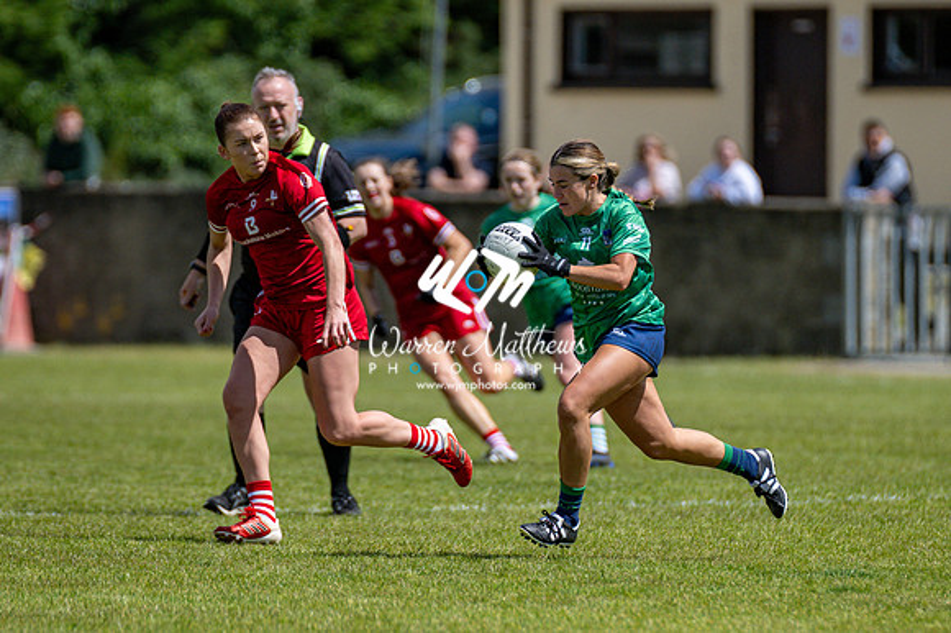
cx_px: 549
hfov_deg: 3.5
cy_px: 320
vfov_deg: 2.3
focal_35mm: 597
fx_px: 15761
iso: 220
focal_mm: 300
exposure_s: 1/6400
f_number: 2.8
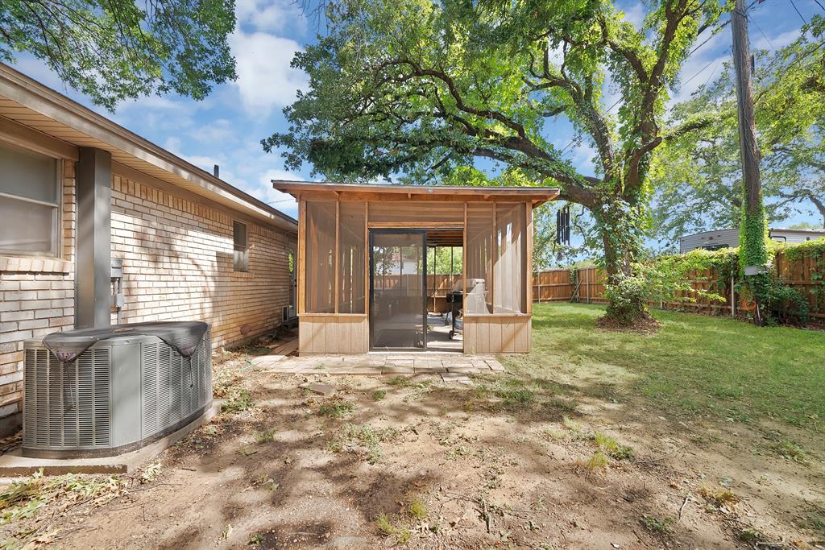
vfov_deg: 85.4
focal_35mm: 13
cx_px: 412
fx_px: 298
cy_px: 275
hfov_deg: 108.3
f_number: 9
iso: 640
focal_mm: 13
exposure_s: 1/60
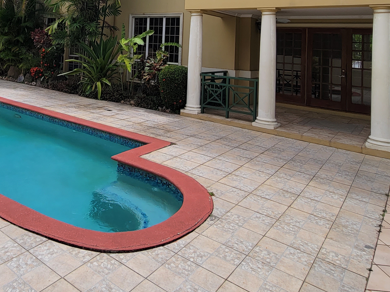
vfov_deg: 45.2
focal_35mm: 28
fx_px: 315
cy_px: 30
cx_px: 115
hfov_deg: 61.1
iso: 50
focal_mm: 2.2
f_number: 2.2
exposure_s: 1/2210
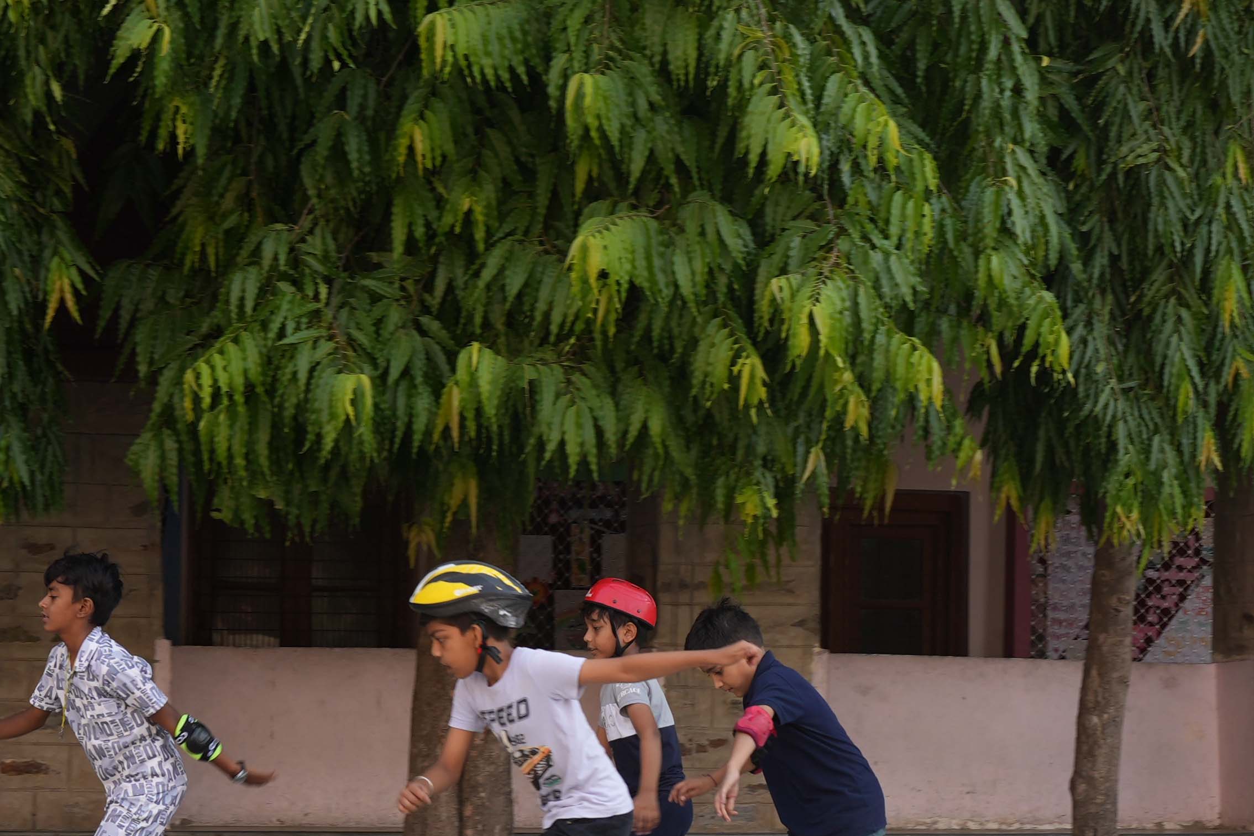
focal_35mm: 105
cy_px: 698
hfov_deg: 19.3
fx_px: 3657
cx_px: 946
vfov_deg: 13.0
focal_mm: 34
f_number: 5.6
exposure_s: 1/160
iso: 200
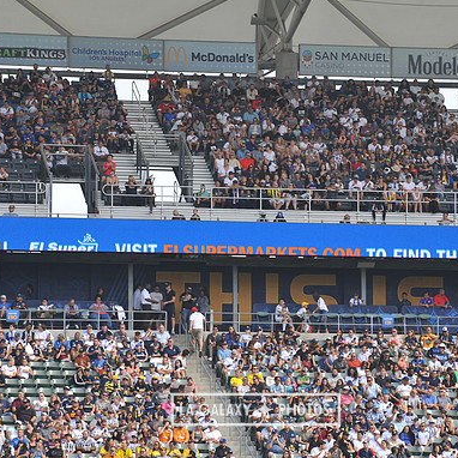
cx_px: 255
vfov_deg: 8.0
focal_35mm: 219
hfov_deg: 8.0
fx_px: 3278
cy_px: 229
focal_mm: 170
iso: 200
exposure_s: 1/250
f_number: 8
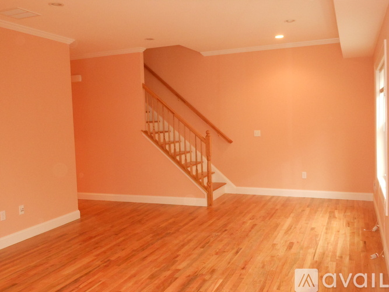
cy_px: 146
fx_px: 371
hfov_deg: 55.4
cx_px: 194
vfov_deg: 42.9
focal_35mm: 33
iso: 500
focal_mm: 5.9
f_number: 4
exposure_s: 1/25
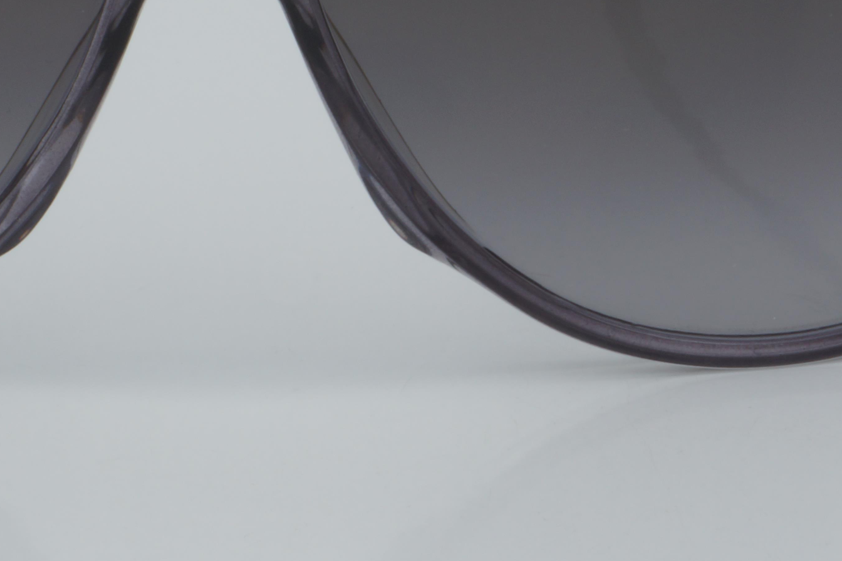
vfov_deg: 7.5
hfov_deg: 11.3
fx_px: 4259
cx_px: 207
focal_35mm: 182
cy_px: 58
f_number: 32
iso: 100
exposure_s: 1/4
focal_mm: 55
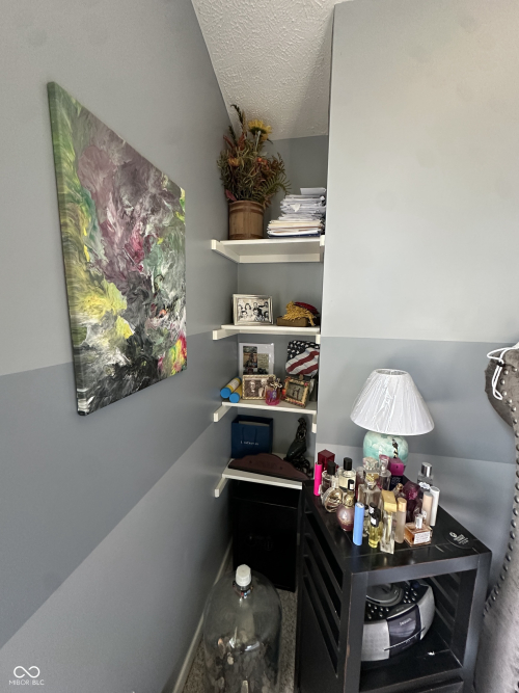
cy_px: 346
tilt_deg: -7.5
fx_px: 280
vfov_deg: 102.1
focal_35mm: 14
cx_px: 260
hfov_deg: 85.7
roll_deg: -0.9
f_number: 2.2
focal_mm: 2.22
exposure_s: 1/60
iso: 400
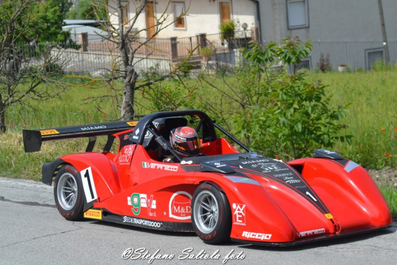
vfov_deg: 11.1
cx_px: 198
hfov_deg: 16.7
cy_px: 132
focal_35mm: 123
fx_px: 1356
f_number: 7.1
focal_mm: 82
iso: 400
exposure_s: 1/2000
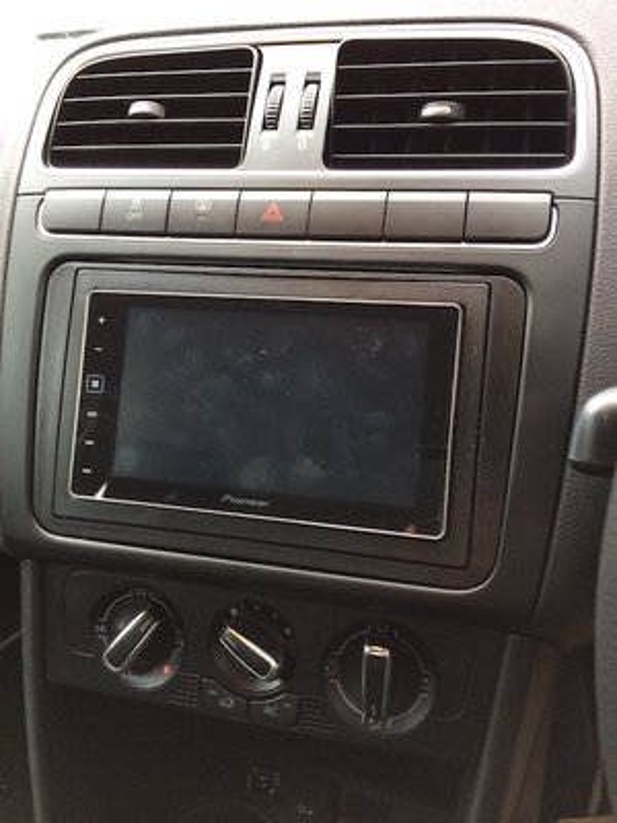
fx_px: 689
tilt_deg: -29.3
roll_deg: +1.0
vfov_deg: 61.7
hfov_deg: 48.2
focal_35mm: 29
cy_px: 412
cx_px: 308
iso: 250
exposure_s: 1/33
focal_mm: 4.15
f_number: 2.2
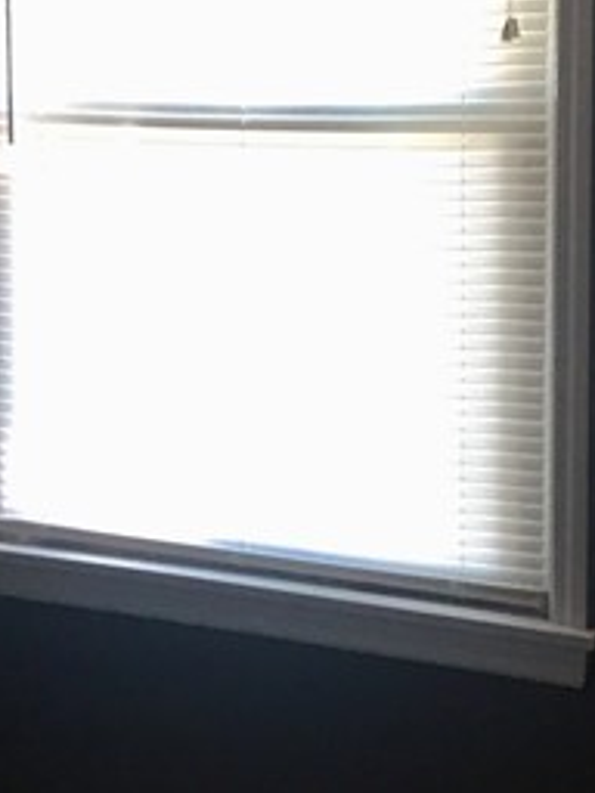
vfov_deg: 17.0
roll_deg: +0.6
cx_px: 189
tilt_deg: -5.5
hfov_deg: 12.7
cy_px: 328
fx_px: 2659
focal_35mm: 116
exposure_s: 1/15
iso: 50
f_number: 2.2
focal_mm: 4.15
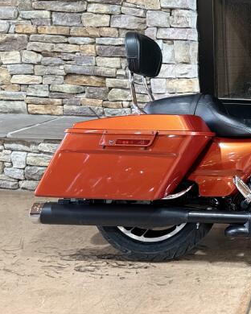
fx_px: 446
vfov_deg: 38.7
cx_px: 308
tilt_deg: -11.0
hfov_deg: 27.4
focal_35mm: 48
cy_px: 137
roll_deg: -1.3
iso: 400
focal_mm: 6.76
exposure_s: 1/60
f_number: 1.78
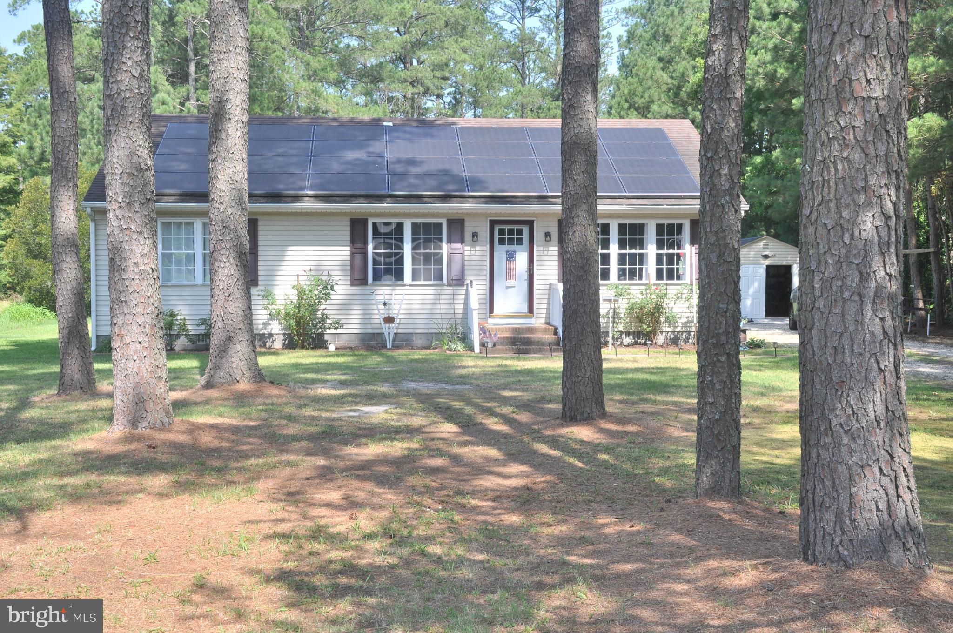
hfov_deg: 43.7
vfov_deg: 29.8
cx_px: 476
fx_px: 1190
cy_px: 316
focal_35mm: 45
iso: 200
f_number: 10
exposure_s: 1/100
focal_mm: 30
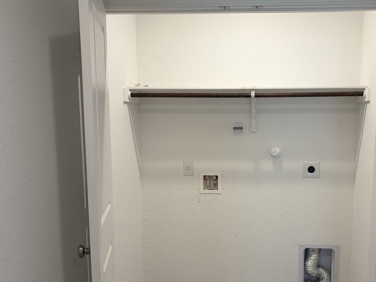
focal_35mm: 41
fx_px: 445
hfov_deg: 45.5
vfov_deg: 34.8
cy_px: 192
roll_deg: -0.5
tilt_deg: -7.2
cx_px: 230
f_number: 1.6
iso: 125
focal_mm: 5.96
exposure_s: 1/120
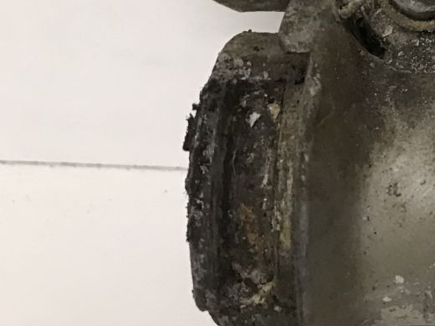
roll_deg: +2.5
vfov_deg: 14.4
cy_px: -12
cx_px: 743
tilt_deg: -26.3
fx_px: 1269
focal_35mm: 101
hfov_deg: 16.7
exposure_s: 1/17
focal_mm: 3.99
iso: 40
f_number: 1.8
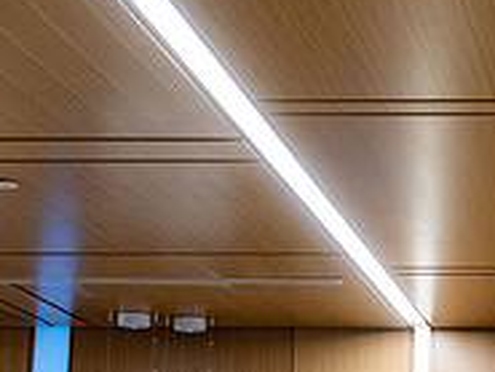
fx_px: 1631
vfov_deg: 12.8
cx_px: 651
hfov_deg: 16.3
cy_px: 373
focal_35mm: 114
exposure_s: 1/160
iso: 1600
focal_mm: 36
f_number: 5
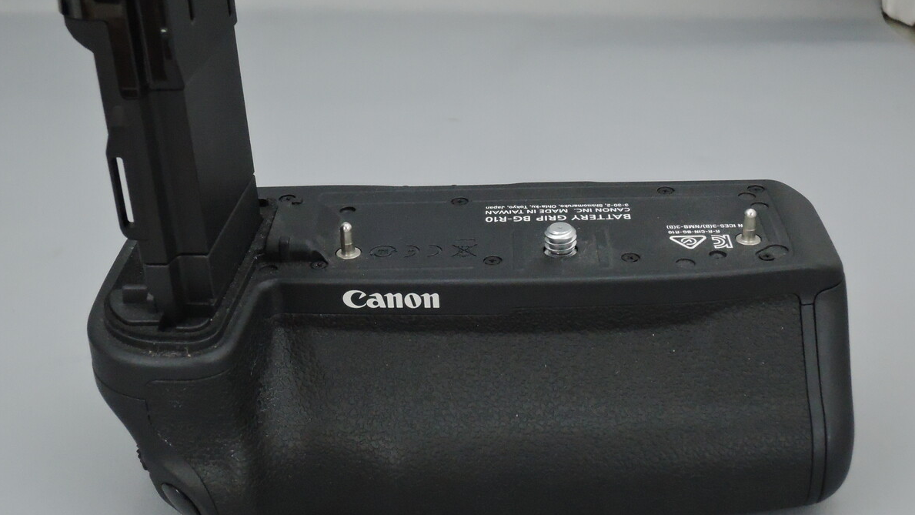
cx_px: 454
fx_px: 1335
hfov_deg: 37.8
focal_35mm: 55
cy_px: 234
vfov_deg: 21.8
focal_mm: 10.7
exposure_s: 1/125
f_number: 5.6
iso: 1600
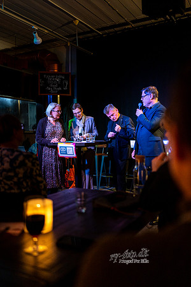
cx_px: 96
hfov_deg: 37.9
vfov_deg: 54.4
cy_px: 144
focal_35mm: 35
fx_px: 279
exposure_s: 1/160
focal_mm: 35
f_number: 1.4
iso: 800
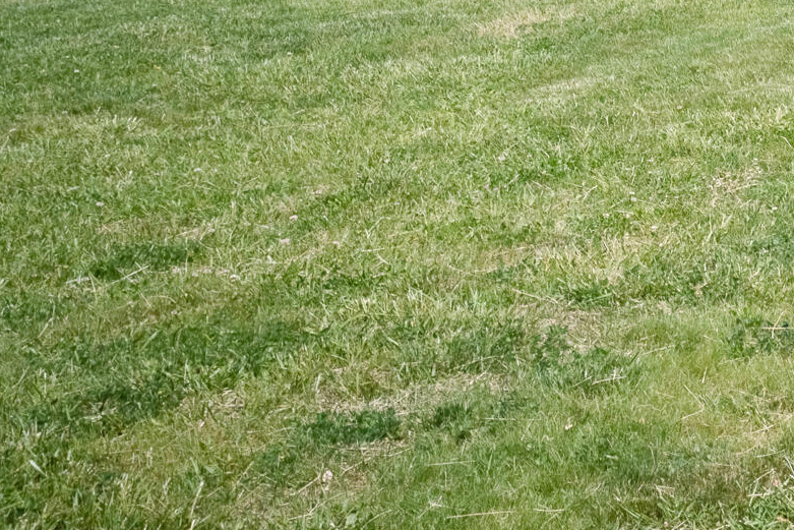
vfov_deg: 17.4
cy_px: -184
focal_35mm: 73
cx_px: 1481
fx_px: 1610
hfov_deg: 19.5
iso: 400
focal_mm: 19
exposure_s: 1/5000
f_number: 8
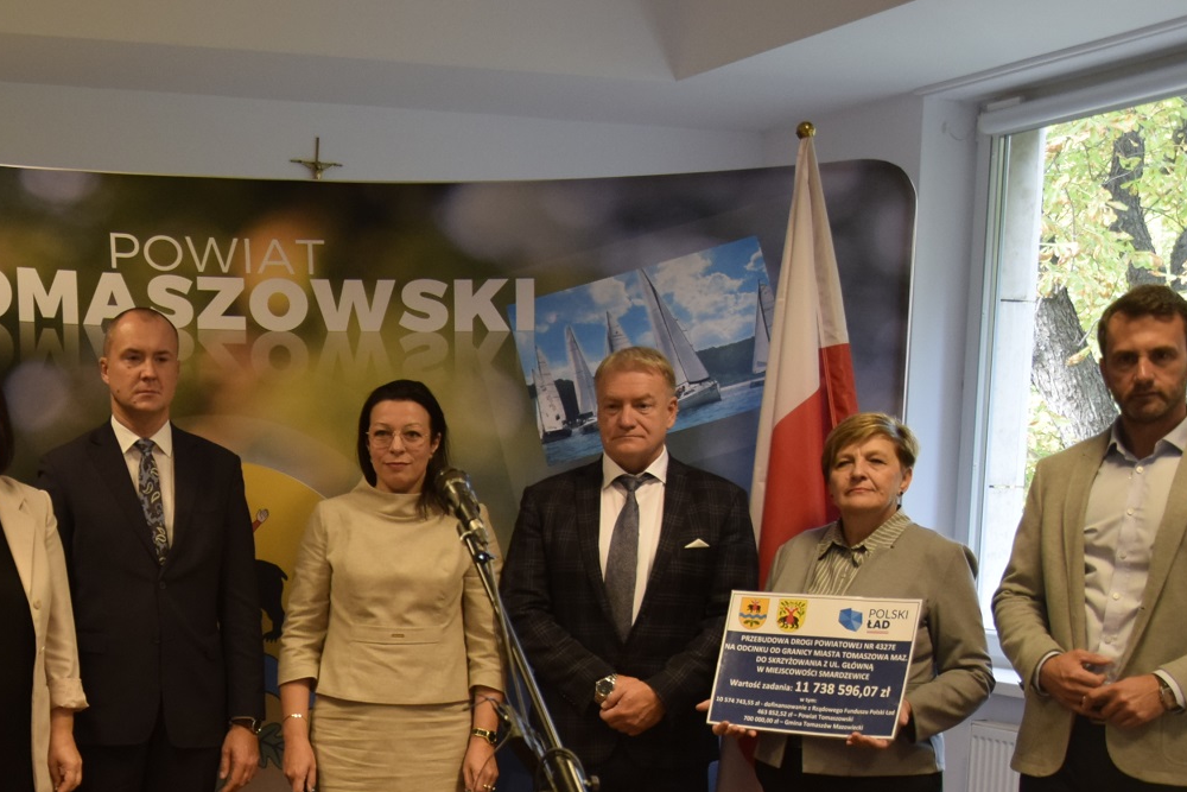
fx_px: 2077
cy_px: 754
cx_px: 167
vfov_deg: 21.0
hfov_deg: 30.7
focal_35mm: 63
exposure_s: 1/60
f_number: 4
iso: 800
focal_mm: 21
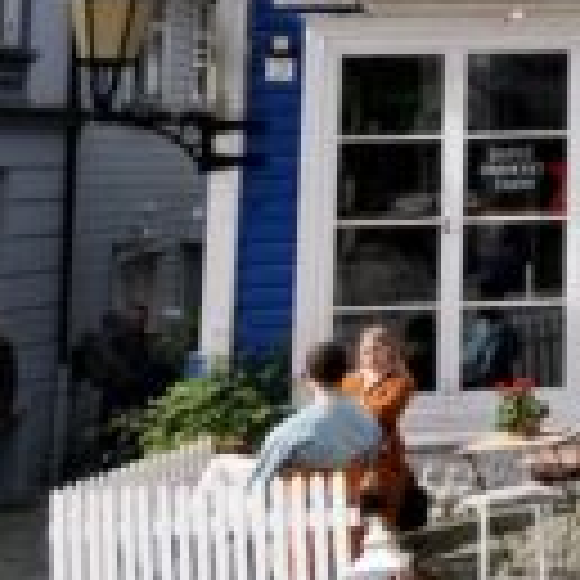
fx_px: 1611
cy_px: -79
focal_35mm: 85
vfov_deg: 19.4
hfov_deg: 17.2
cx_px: 1007
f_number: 5.6
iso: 320
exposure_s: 1/1100
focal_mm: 15
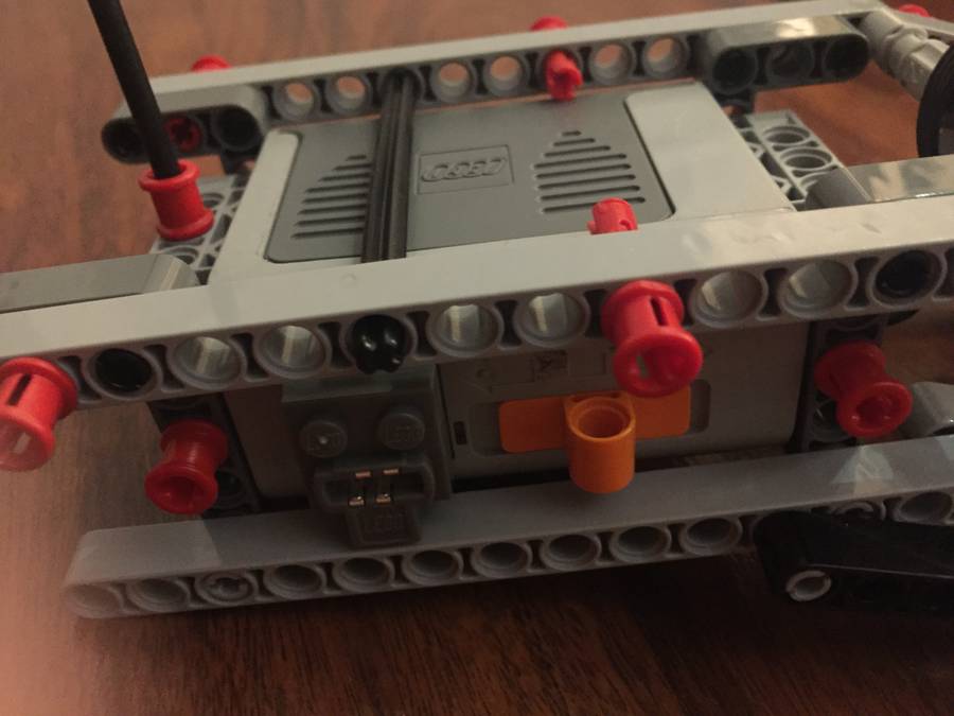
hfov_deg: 61.7
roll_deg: -5.8
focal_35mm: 29
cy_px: 358
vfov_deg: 48.2
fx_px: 799
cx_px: 477
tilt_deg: -38.2
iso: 500
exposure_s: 1/17
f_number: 2.2
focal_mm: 4.15
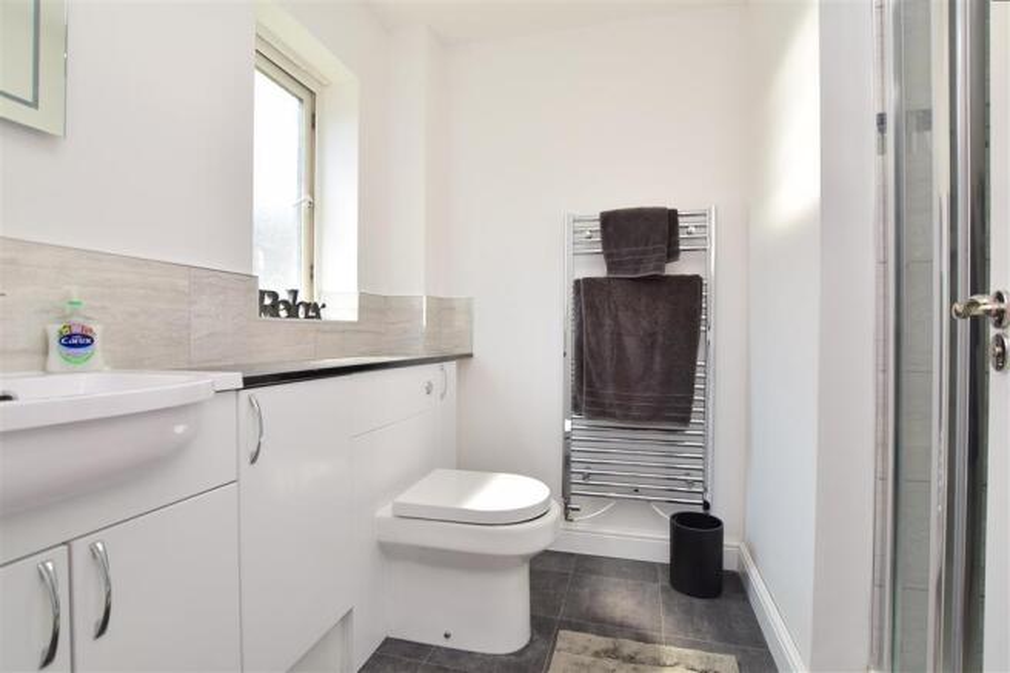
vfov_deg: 77.3
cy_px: 336
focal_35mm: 15
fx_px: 421
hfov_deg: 100.4
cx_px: 505
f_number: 6.3
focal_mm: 10
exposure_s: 1/160
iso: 200
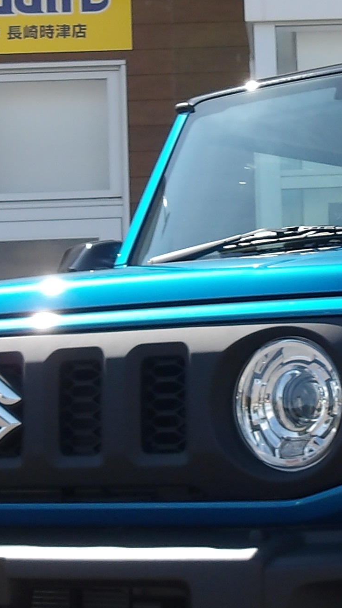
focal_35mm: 104
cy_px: 214
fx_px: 1677
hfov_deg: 11.5
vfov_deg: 20.5
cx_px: 379
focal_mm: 4.9
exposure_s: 1/60
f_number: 10.4
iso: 116
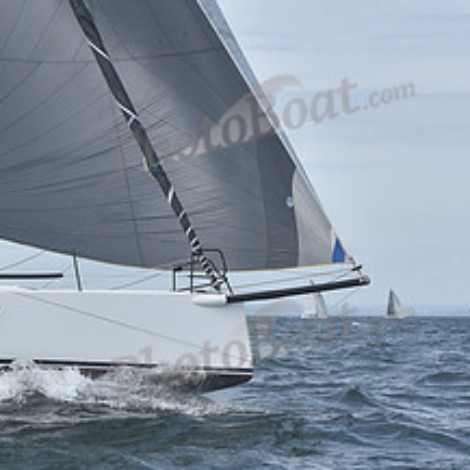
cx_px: 0
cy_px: 263
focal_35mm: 159
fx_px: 2442
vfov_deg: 11.0
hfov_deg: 10.9
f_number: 5.6
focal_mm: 70
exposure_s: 1/1250
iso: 200
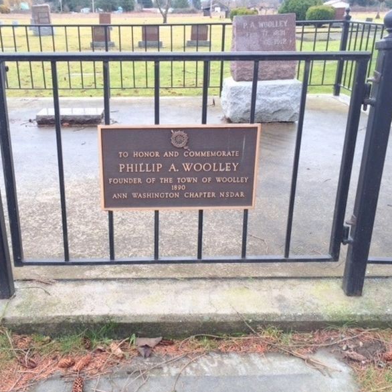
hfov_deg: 47.0
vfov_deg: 47.2
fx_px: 448
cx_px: 161
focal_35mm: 35
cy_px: 196
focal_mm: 4.15
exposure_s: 1/128
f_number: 2.2
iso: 32
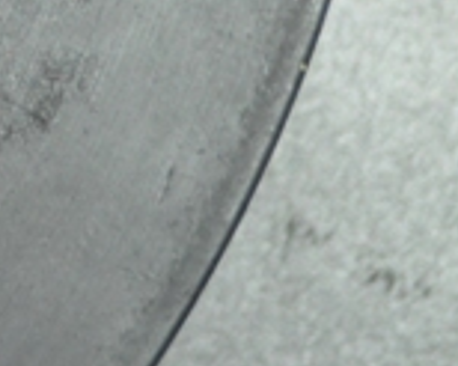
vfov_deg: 4.2
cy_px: -586
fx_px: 4823
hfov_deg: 5.1
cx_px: -1056
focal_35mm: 356
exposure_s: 1/40
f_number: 5
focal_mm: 38
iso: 1600
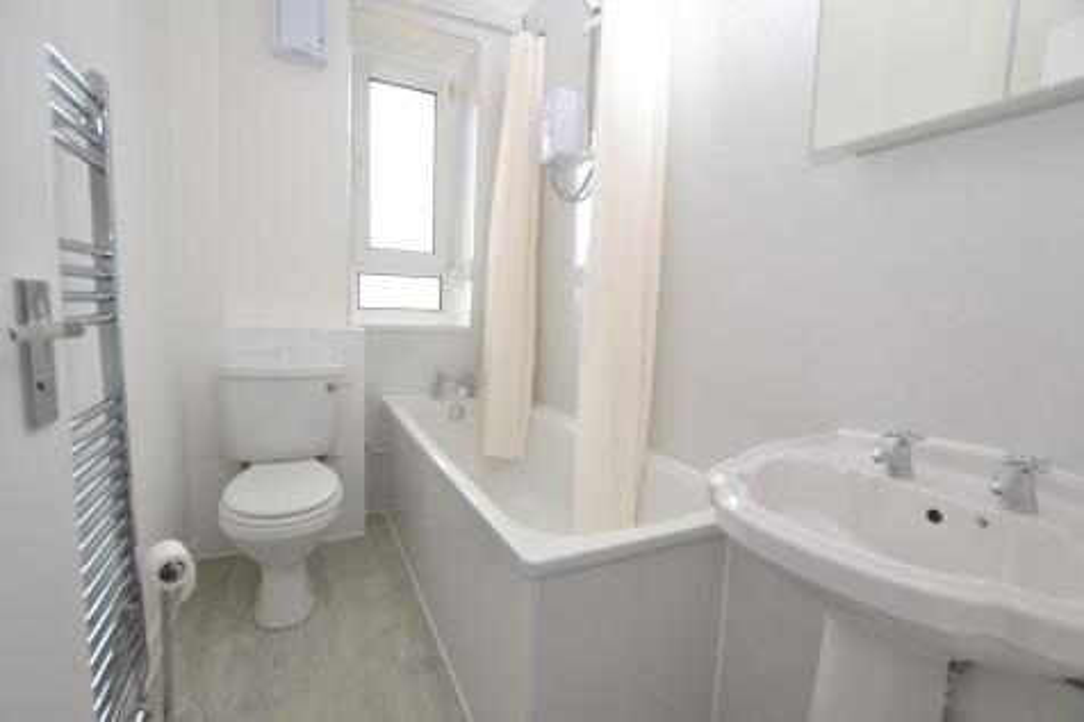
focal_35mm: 15
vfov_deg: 77.3
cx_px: 542
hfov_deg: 100.4
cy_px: 361
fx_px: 451
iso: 400
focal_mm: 10
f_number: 5
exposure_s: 1/100
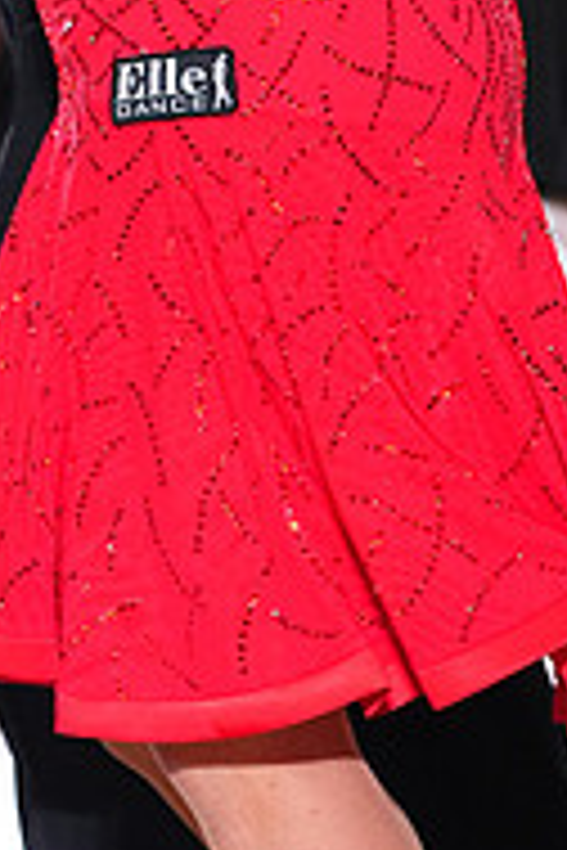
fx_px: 5079
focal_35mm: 215
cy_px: -189
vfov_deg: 9.4
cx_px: -164
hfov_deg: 6.3
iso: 5000
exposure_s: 1/320
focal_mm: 70
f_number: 6.3
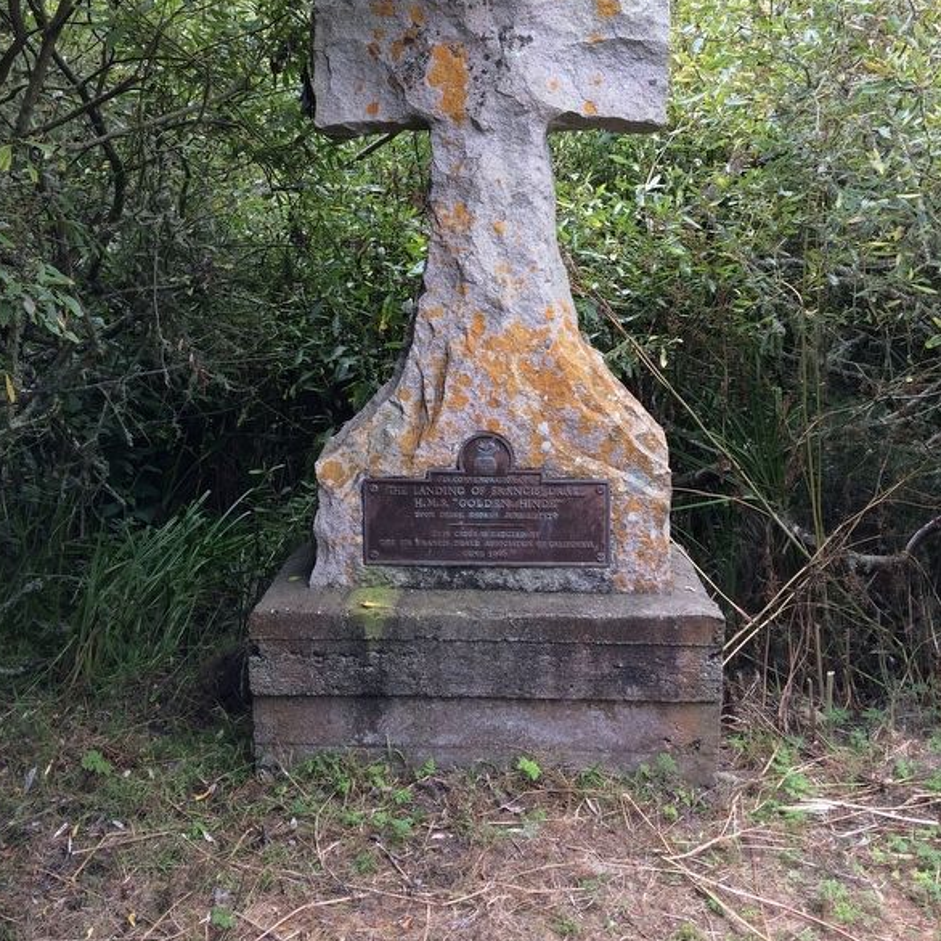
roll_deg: -0.8
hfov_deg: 47.2
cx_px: 462
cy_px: 324
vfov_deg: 46.6
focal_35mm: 35
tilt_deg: -7.2
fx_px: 1076
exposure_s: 1/150
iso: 32
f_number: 2.2
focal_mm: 4.15
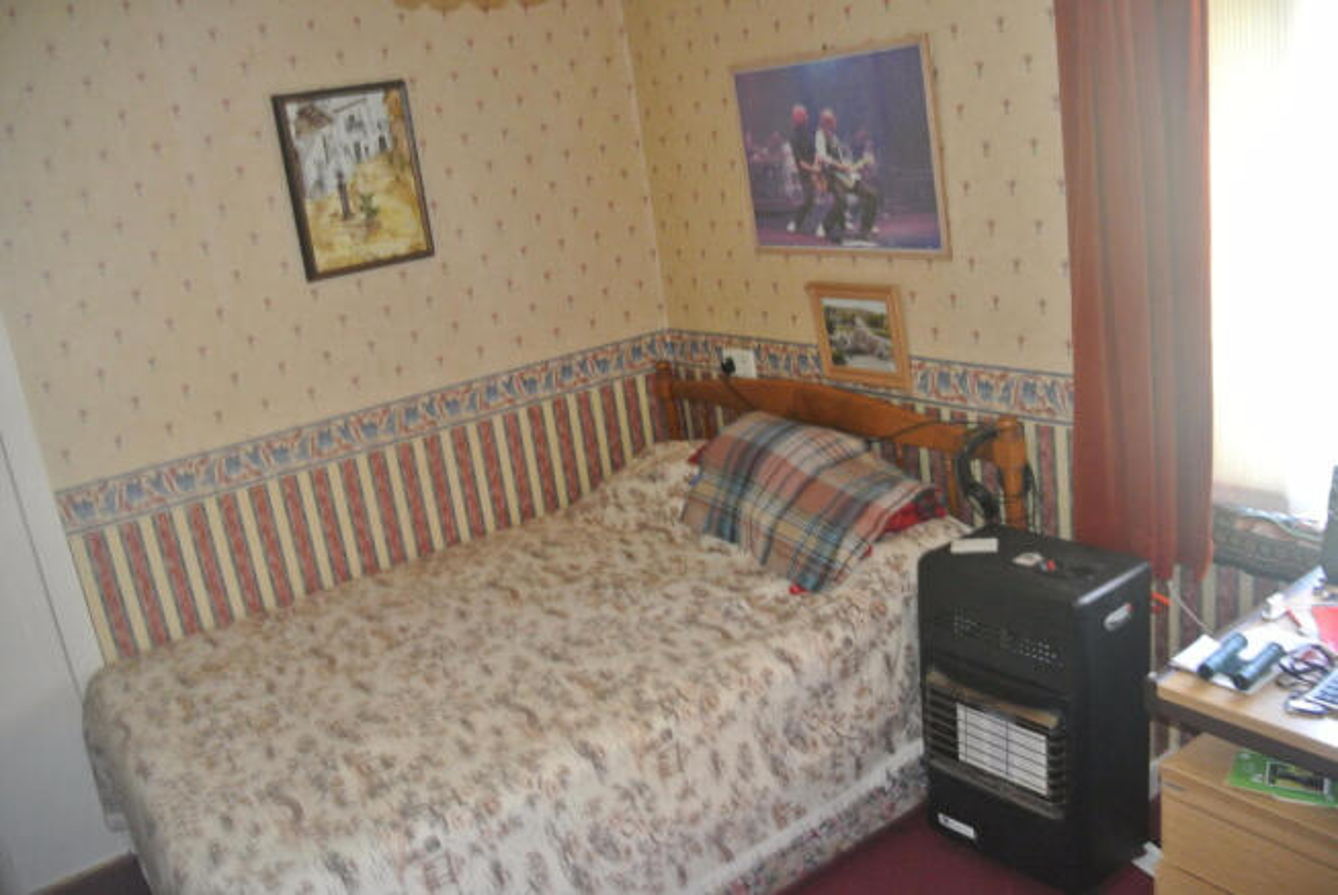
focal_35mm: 29
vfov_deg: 45.1
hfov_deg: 63.6
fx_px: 1079
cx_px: 669
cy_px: 448
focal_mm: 11
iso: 1100
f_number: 3.5
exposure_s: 1/60
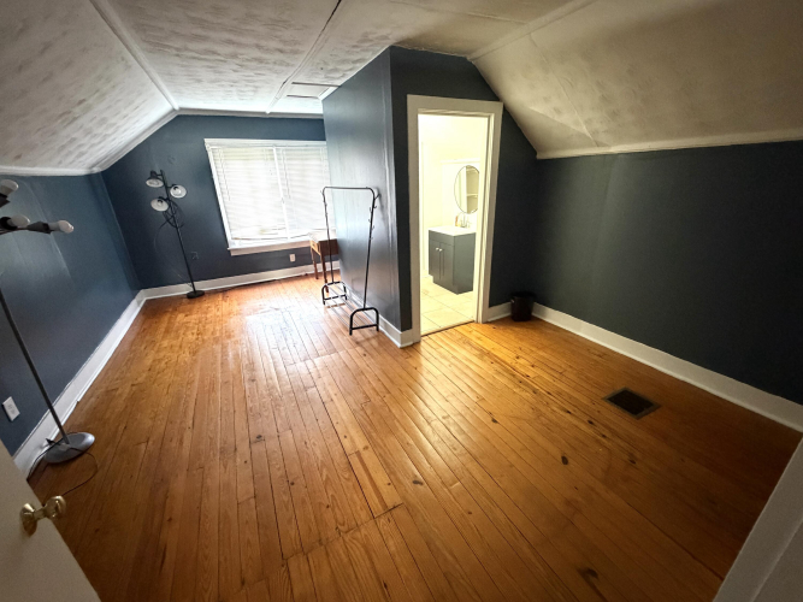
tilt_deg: -21.0
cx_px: 402
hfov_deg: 102.1
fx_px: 325
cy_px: 301
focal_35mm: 14
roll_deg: +2.3
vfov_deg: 85.7
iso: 1250
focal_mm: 2.22
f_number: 2.2
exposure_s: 1/60
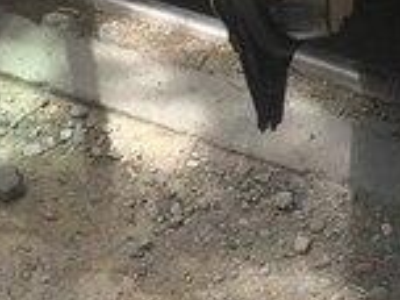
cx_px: 334
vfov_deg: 10.7
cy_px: -301
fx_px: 1456
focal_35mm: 126
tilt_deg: -27.8
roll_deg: -0.3
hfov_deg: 15.5
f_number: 2.2
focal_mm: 4.15
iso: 32
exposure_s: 1/373
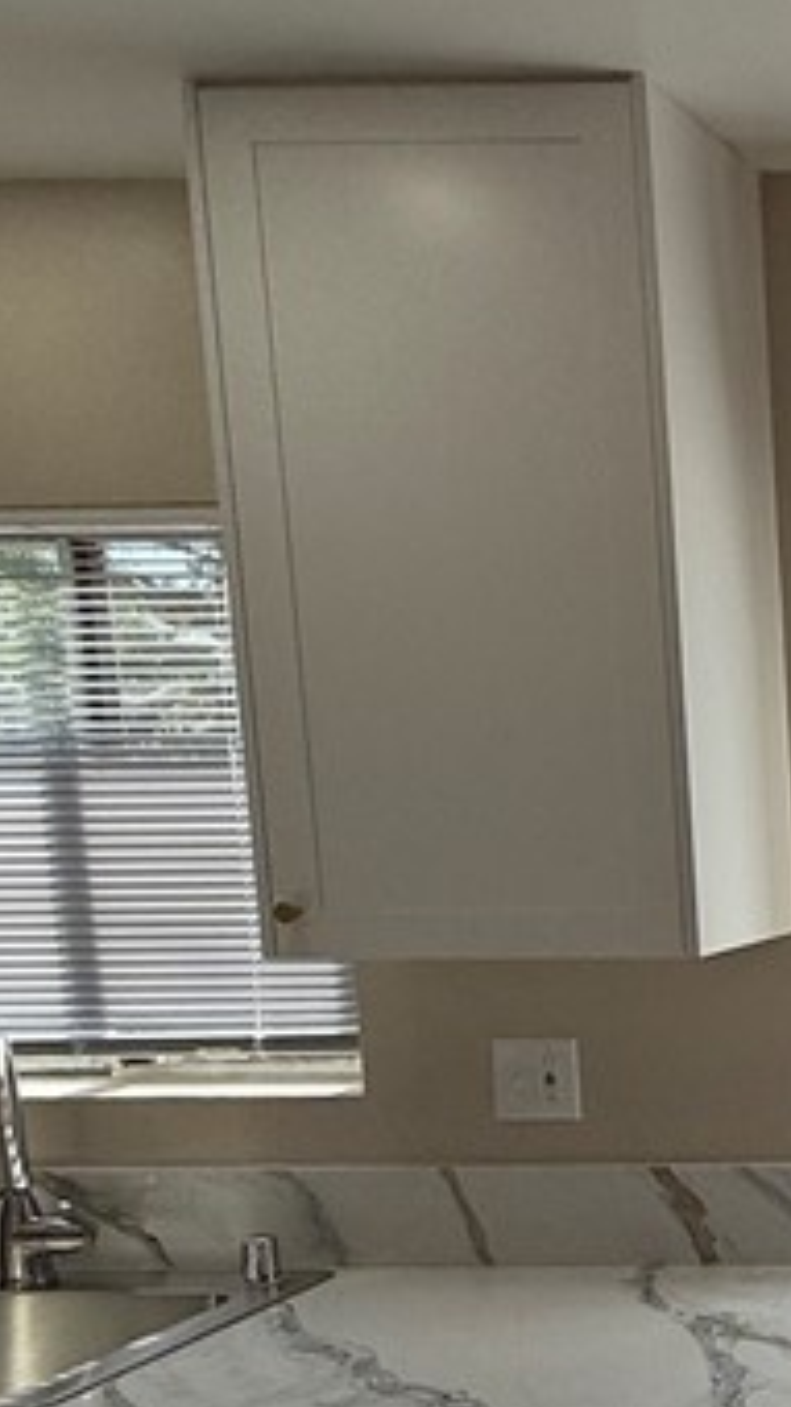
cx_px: 1437
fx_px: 1717
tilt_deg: -5.9
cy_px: 972
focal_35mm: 46
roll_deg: +0.8
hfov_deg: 19.3
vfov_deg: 43.8
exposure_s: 1/1285
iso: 50
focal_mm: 2.22
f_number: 2.2
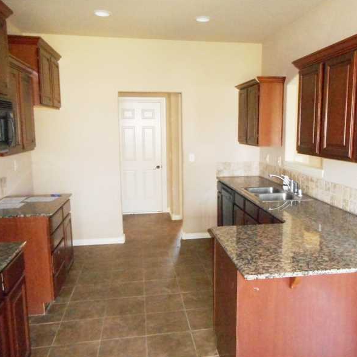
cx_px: 205
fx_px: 350
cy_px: 178
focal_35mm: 30
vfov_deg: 54.0
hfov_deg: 53.8
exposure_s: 1/25
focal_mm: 4.5
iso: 640
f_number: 3.7
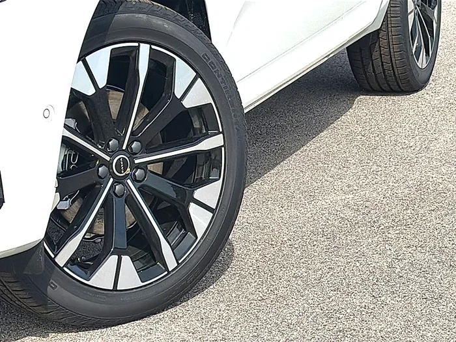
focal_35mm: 100
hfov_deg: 19.6
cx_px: 228
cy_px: 171
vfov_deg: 14.8
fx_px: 1317
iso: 80
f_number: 1.78
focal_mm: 6.86
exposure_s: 1/6711
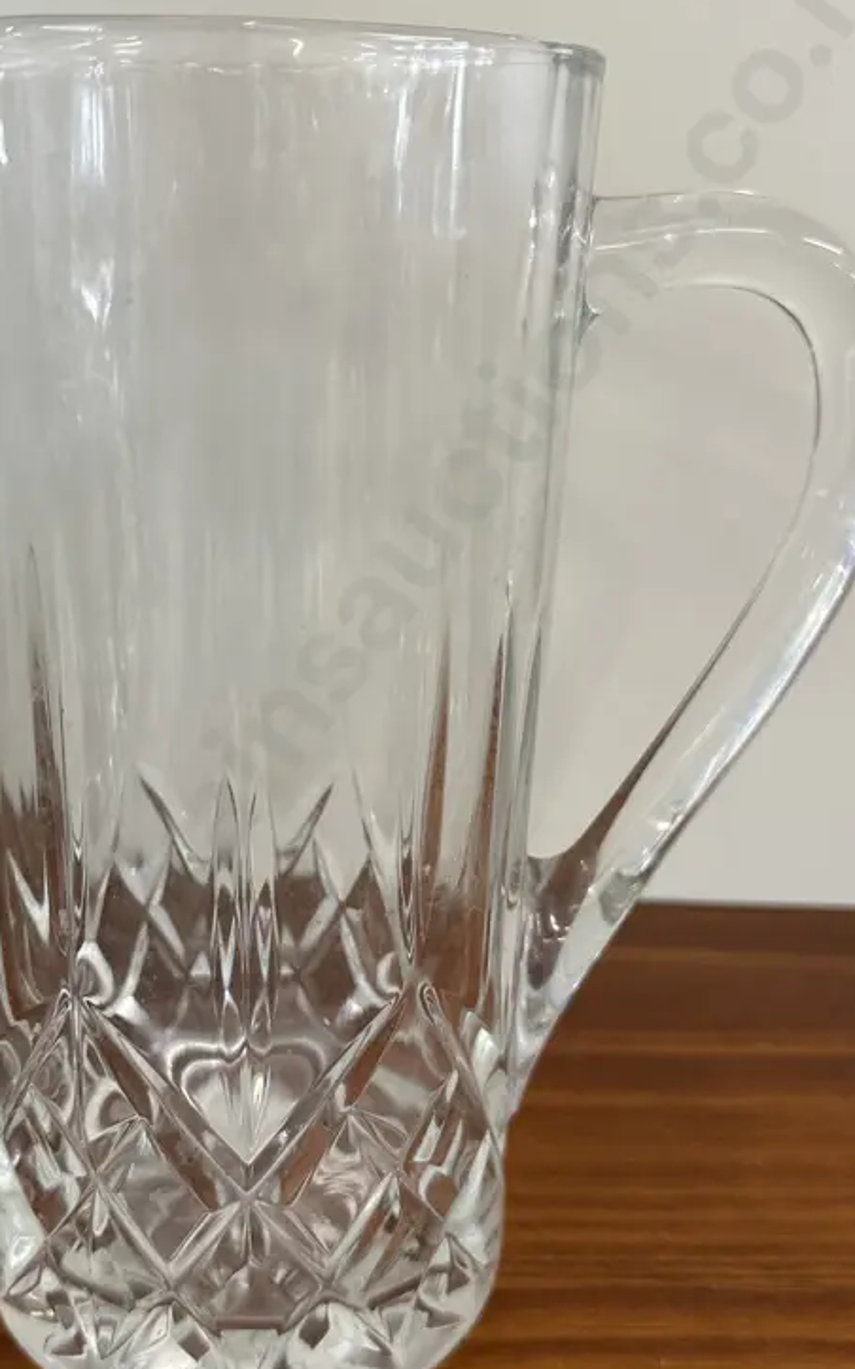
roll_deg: -0.2
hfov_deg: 35.1
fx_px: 1343
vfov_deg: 54.0
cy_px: 686
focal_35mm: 36
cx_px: 316
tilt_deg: -21.4
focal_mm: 6.86
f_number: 1.78
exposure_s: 1/100
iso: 125
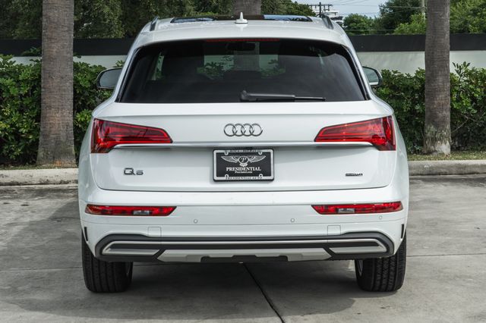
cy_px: 112
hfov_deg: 24.5
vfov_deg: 16.4
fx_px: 1117
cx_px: 232
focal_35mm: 83
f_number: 8
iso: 200
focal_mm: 48
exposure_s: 1/100
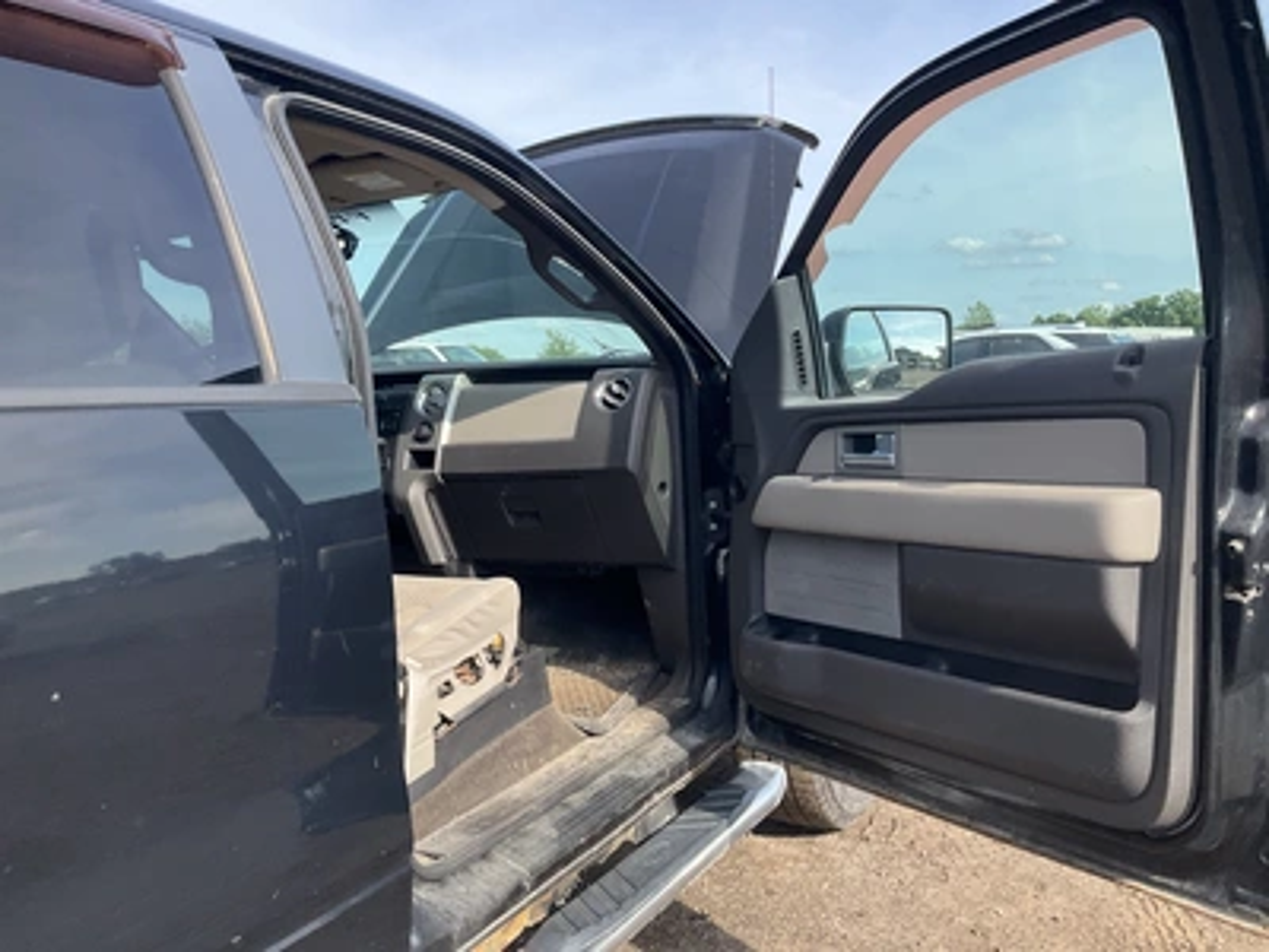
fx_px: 1063
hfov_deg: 61.7
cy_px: 476
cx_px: 634
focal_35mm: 29
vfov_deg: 48.2
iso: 25
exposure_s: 1/574
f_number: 1.8
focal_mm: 3
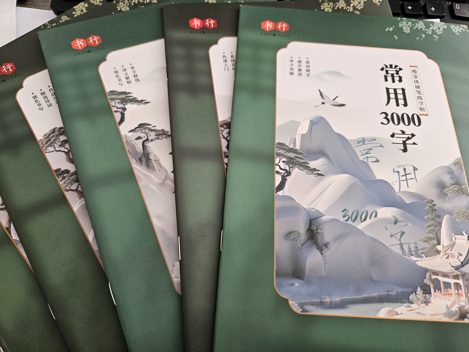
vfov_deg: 58.9
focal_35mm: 23
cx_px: 234
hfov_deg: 73.9
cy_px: 176
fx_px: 312
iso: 200
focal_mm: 6.3
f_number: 1.7
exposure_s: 1/100
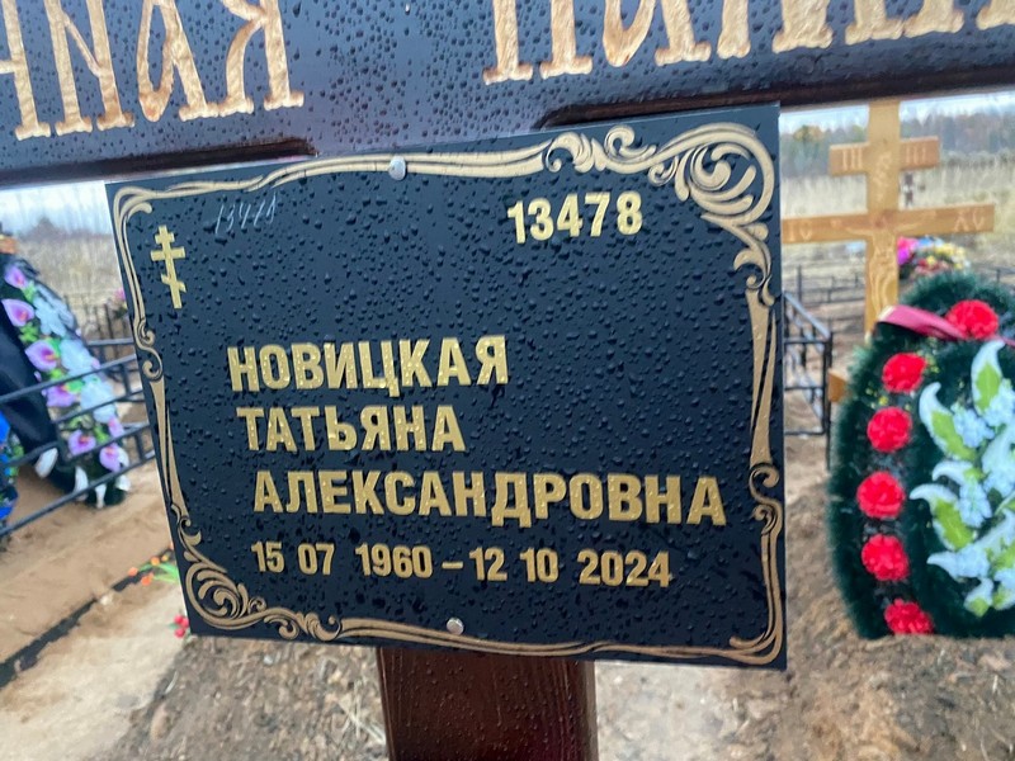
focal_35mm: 26
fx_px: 762
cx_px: 508
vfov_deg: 53.1
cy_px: 380
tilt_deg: -15.6
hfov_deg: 67.3
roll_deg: +4.6
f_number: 1.8
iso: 640
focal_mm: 4.25
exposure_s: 1/35
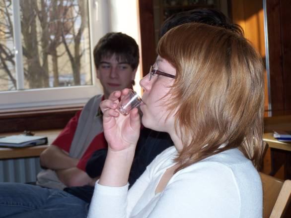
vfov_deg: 14.1
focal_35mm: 105
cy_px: 109
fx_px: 883
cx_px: 146
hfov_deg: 18.7
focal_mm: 17.5
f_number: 3.2
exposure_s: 1/90
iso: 80
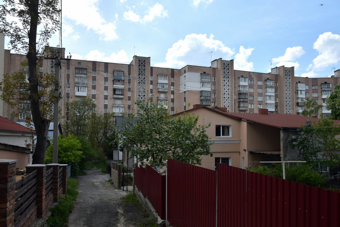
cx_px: 170
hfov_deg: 67.4
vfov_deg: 48.0
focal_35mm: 27
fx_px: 255
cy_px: 114
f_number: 5.6
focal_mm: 18
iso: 100
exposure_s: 1/500
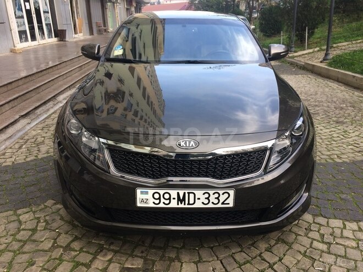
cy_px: 136
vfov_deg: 48.2
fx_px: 304
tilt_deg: -22.3
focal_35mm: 29
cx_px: 182
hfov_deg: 61.7
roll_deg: +0.3
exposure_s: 1/100
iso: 32
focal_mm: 4.15
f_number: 2.2
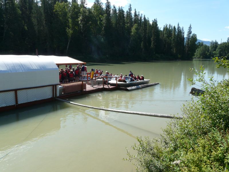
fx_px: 185
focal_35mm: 28
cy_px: 86
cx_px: 114
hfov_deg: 63.4
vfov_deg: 49.7
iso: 100
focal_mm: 4.6
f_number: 5.6
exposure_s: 1/320
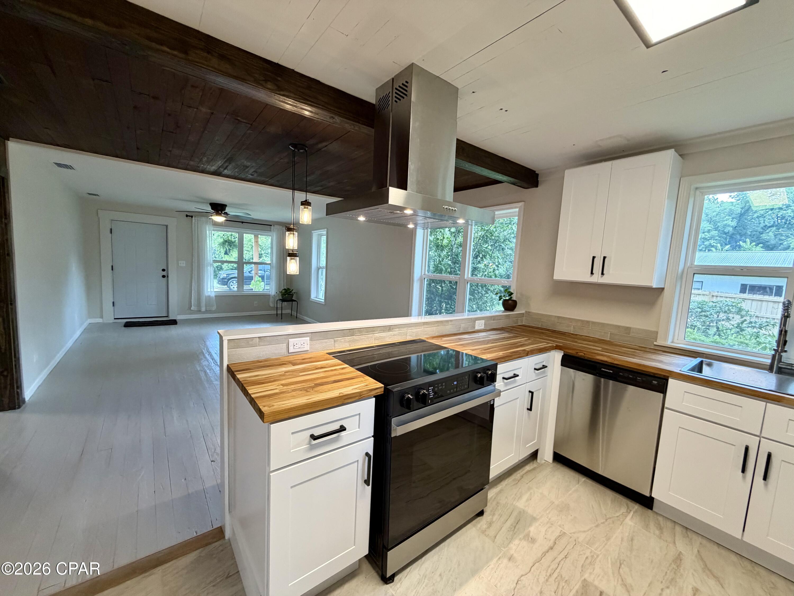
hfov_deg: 102.1
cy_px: 298
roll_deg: -3.7
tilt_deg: -5.5
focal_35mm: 14
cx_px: 397
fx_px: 321
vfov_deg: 85.7
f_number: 2.2
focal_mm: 2.22
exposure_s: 1/120
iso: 250
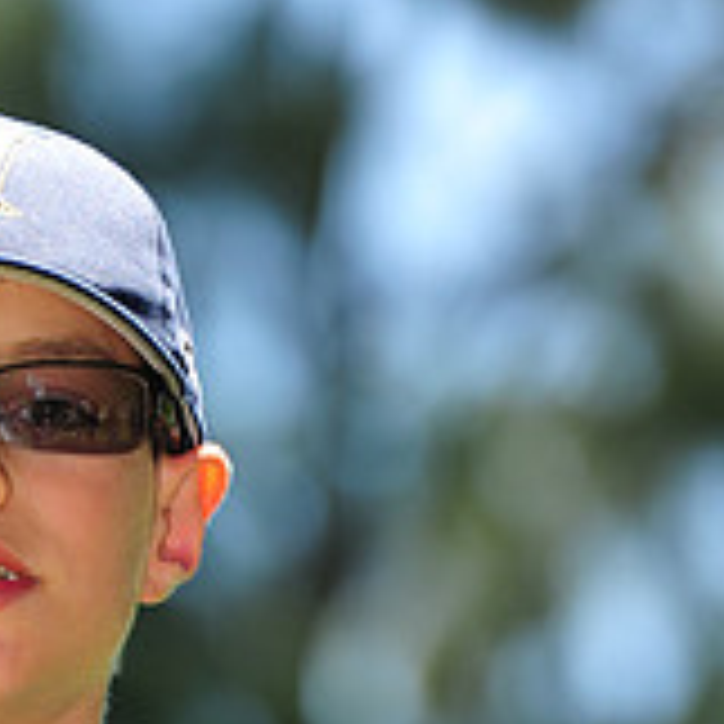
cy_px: 1169
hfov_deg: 2.9
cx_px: -63
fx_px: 14482
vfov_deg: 2.9
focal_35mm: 612
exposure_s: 1/400
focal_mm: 200
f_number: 4
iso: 200
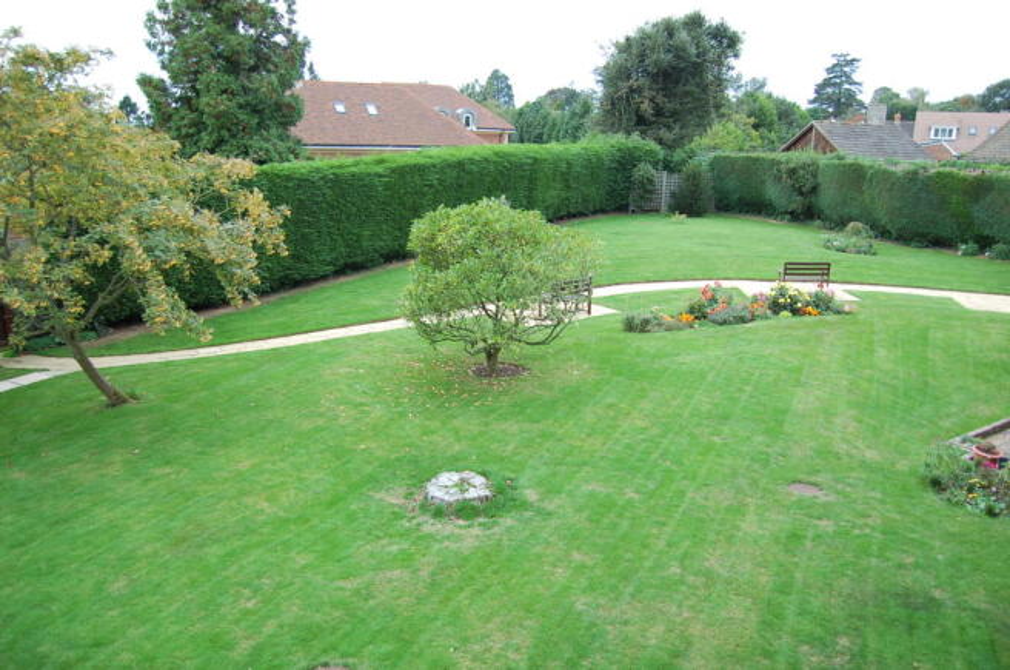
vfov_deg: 47.8
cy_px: 335
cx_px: 505
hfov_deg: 67.5
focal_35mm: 27
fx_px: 756
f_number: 3.5
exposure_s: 1/30
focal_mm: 18
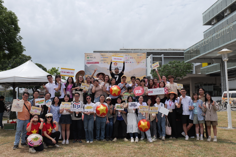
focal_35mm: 30
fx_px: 197
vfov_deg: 43.6
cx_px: 118
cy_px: 78
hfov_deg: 61.9
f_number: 14
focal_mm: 30
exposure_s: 1/100
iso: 100
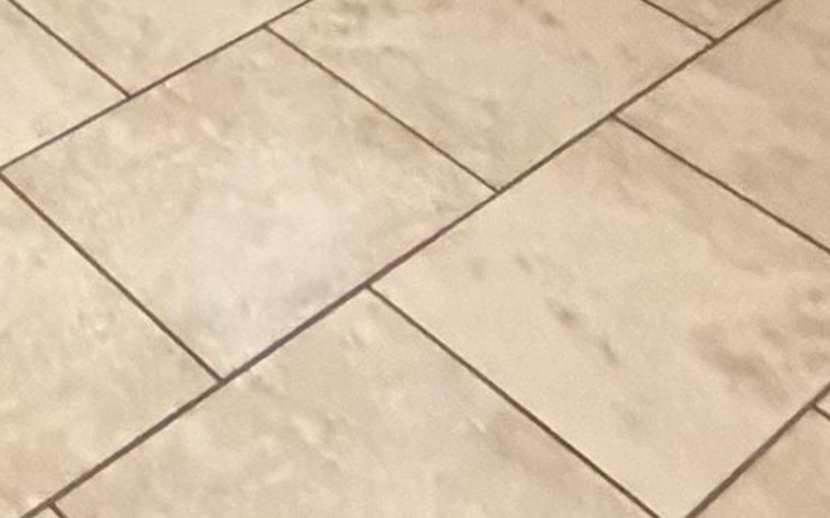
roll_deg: +0.4
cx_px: -223
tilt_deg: -1.2
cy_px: -1128
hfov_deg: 22.3
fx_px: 1900
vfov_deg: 10.2
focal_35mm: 84
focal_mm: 2.22
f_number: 2.2
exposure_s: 1/40
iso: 1000
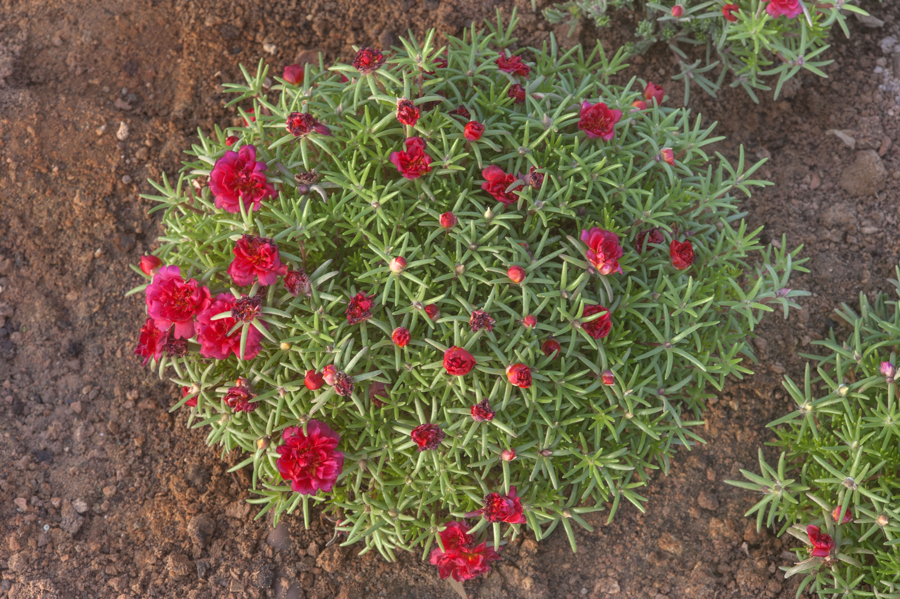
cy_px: 300
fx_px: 2623
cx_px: 450
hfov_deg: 19.5
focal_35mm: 105
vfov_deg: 13.0
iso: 800
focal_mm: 105
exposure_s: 1/80
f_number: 11
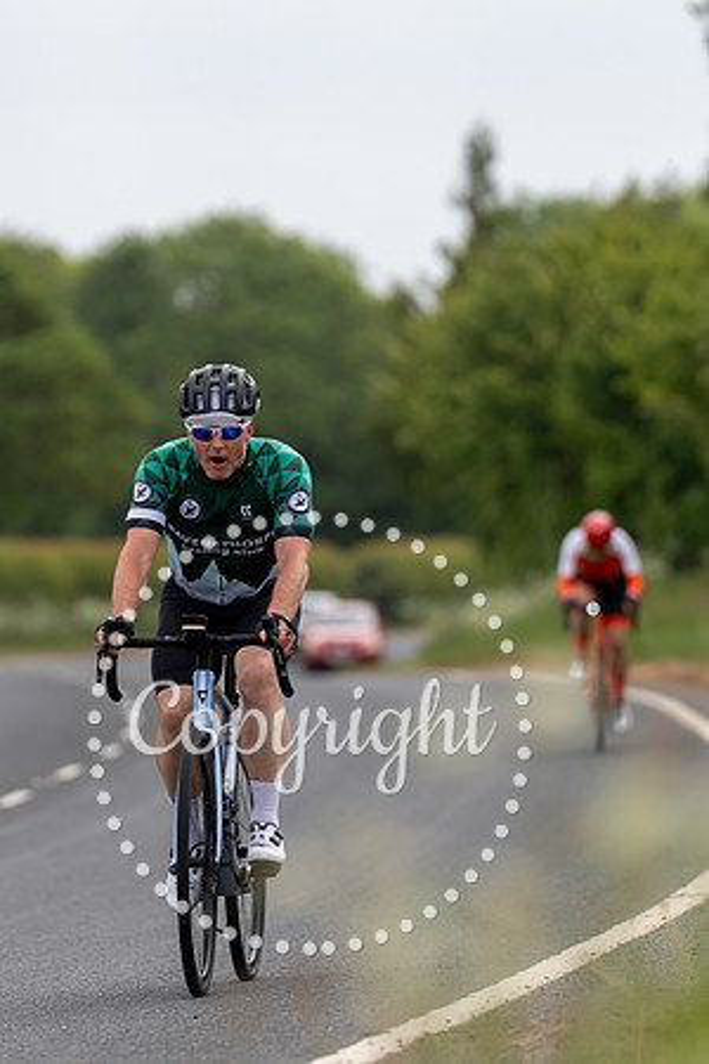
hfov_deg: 3.7
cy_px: 575
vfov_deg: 5.5
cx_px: 229
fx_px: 10991
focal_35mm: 372
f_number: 3.2
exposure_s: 1/1250
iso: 160
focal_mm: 200
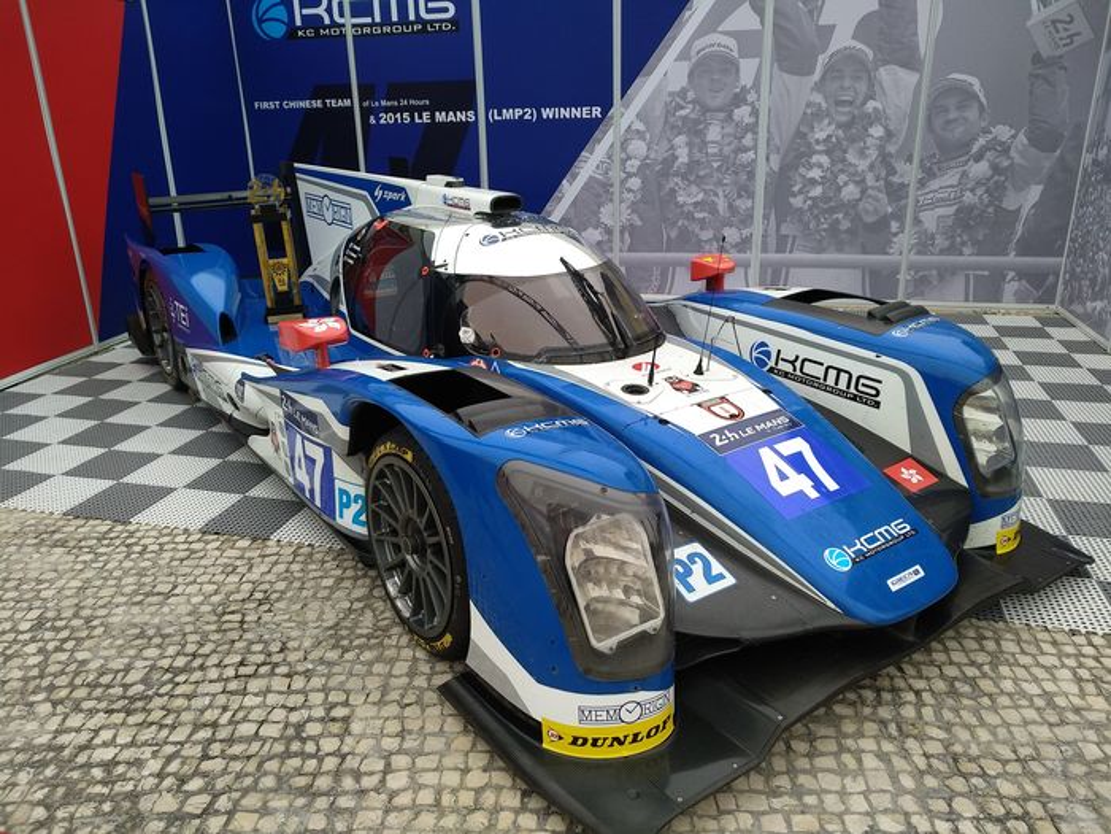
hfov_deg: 76.4
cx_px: 556
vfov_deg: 61.1
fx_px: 706
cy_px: 417
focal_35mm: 22
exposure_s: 1/195
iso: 100
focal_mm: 3.81
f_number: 2.2
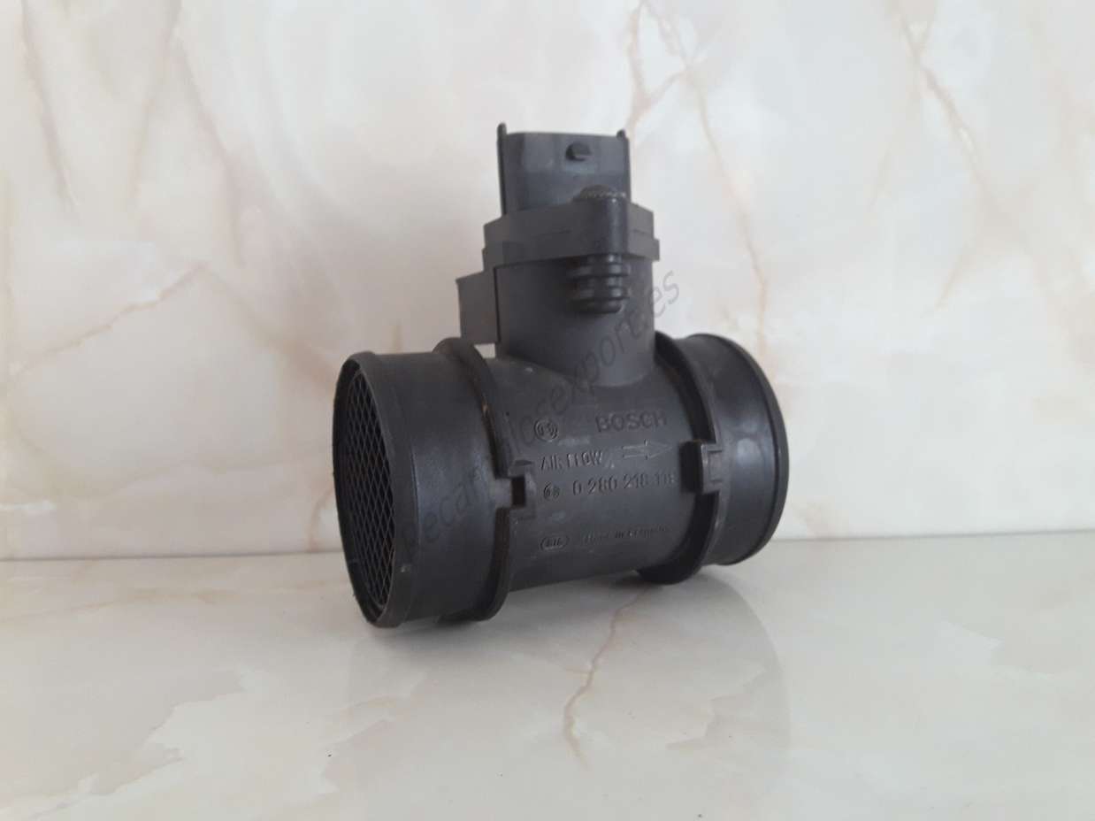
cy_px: 410
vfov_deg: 49.7
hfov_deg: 63.5
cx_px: 548
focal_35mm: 28
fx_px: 886
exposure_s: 1/20
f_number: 1.9
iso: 160
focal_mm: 3.7
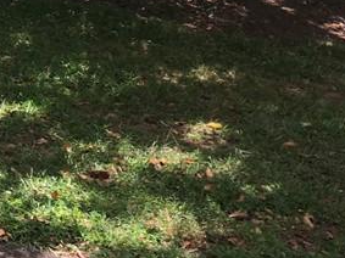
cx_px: -145
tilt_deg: -2.6
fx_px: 1046
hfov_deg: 17.2
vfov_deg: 13.1
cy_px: -168
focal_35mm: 105
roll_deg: +1.8
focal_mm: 4.15
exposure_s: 1/425
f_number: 2.2
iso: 25
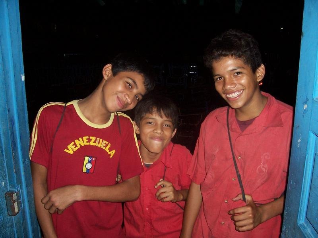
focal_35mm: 34
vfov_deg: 41.8
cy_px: 119
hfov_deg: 54.0
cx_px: 159
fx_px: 312
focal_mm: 5.6
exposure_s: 1/60
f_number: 2.7
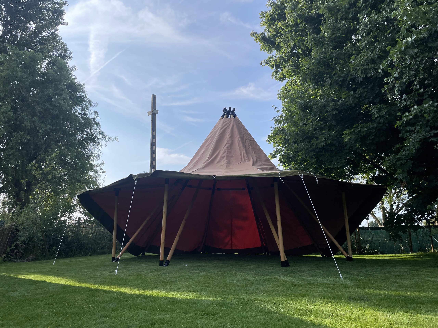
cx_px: 219
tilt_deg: +14.1
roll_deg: -0.1
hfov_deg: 67.3
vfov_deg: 53.1
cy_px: 164
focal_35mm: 26
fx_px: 329
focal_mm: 4.2
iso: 32
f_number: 1.6
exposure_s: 1/3125
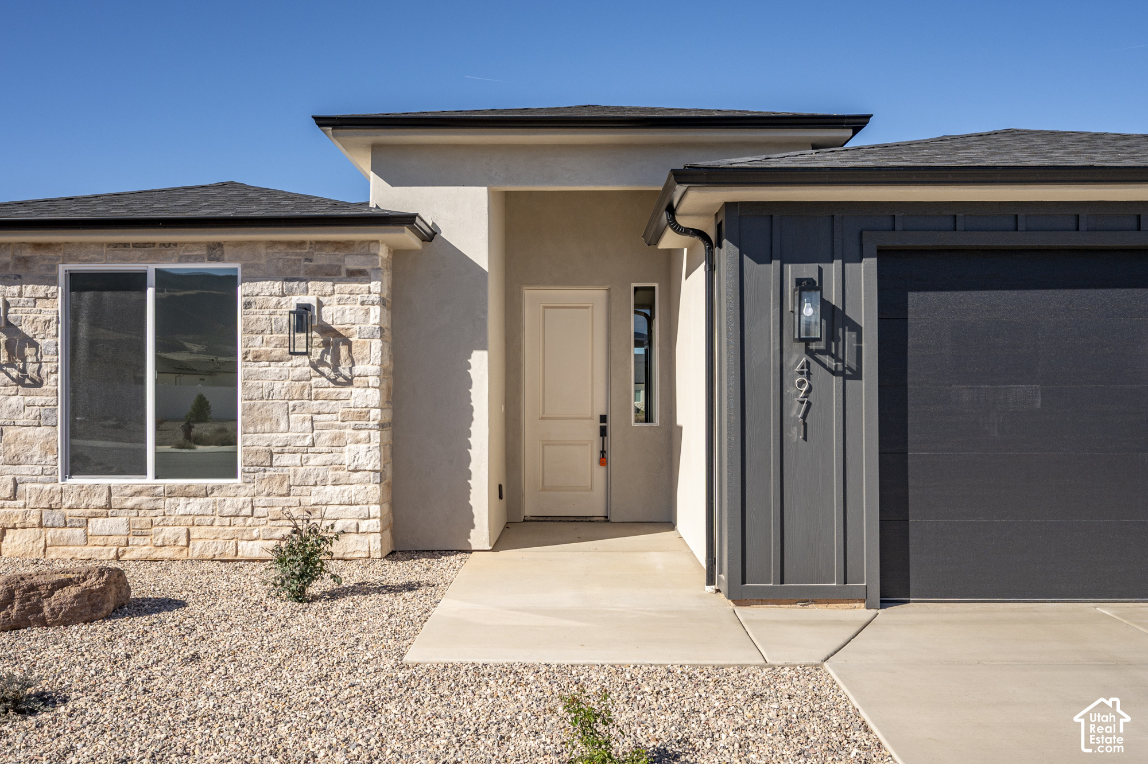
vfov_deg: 45.9
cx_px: 574
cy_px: 386
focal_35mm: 28
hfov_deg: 64.9
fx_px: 903
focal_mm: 27
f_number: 10
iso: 320
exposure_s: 1/800
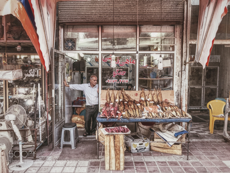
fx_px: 186
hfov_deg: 63.4
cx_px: 115
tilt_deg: -3.3
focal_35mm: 28
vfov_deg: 49.7
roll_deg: -0.5
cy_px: 86
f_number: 1.8
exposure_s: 1/33
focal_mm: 3.99
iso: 25
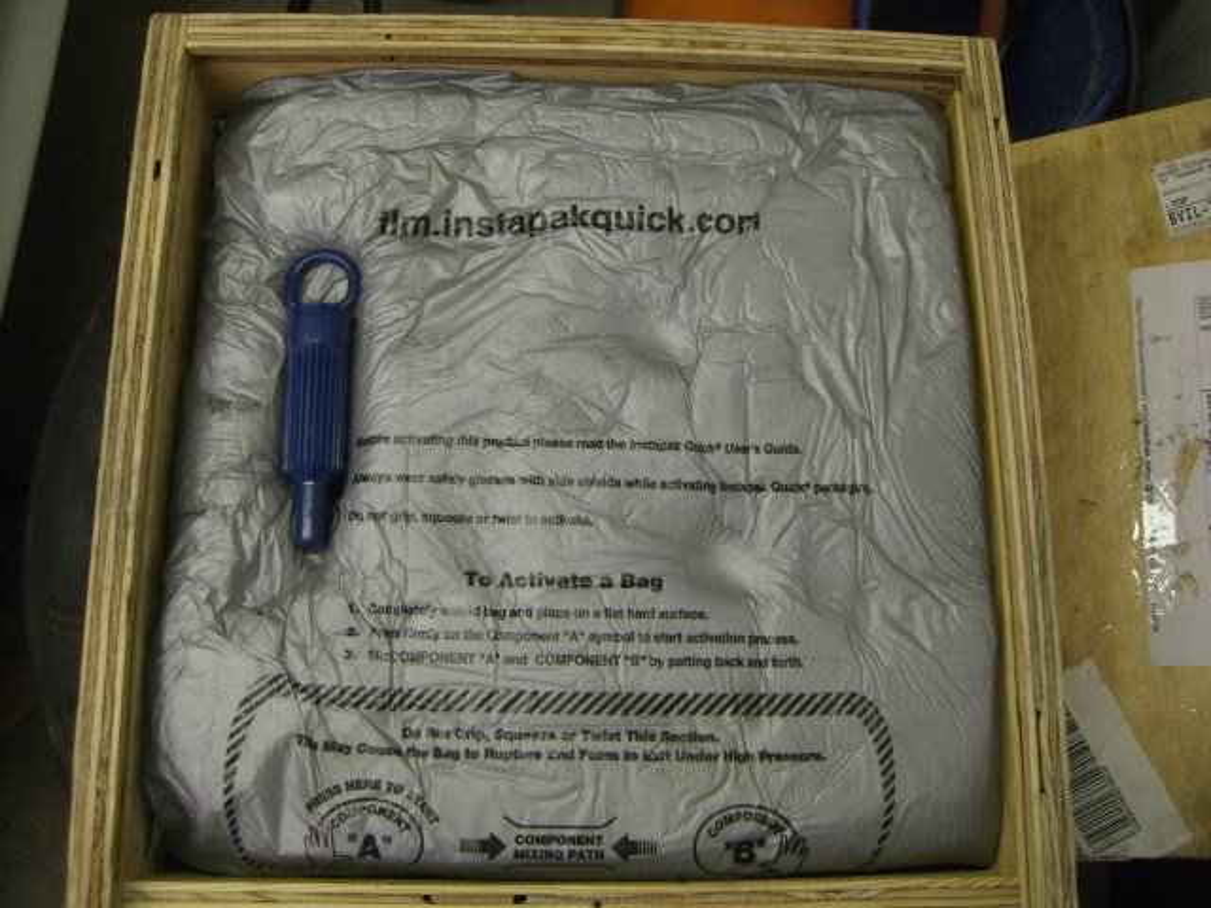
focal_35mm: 38
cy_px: 454
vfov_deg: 37.7
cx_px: 606
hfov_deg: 49.0
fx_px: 1329
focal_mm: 6.2
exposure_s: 1/80
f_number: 2.7
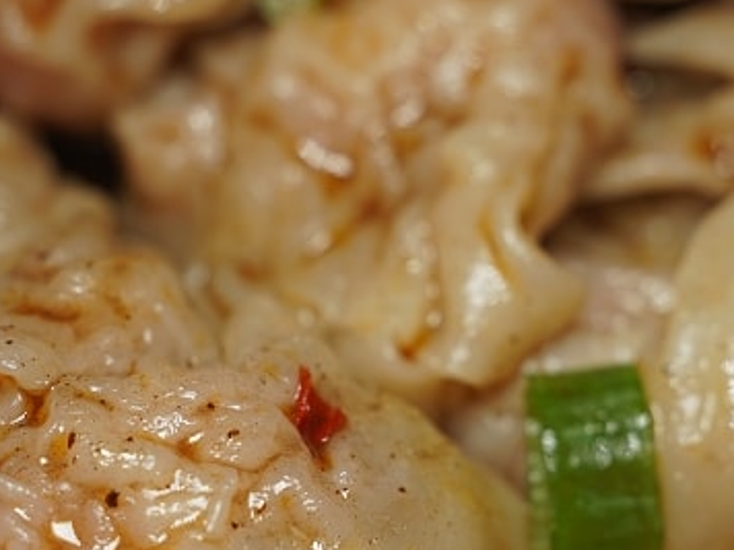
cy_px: 422
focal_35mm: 159
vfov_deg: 9.3
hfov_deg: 12.4
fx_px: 3371
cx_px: 390
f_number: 4
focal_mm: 49
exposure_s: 1/60
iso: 100
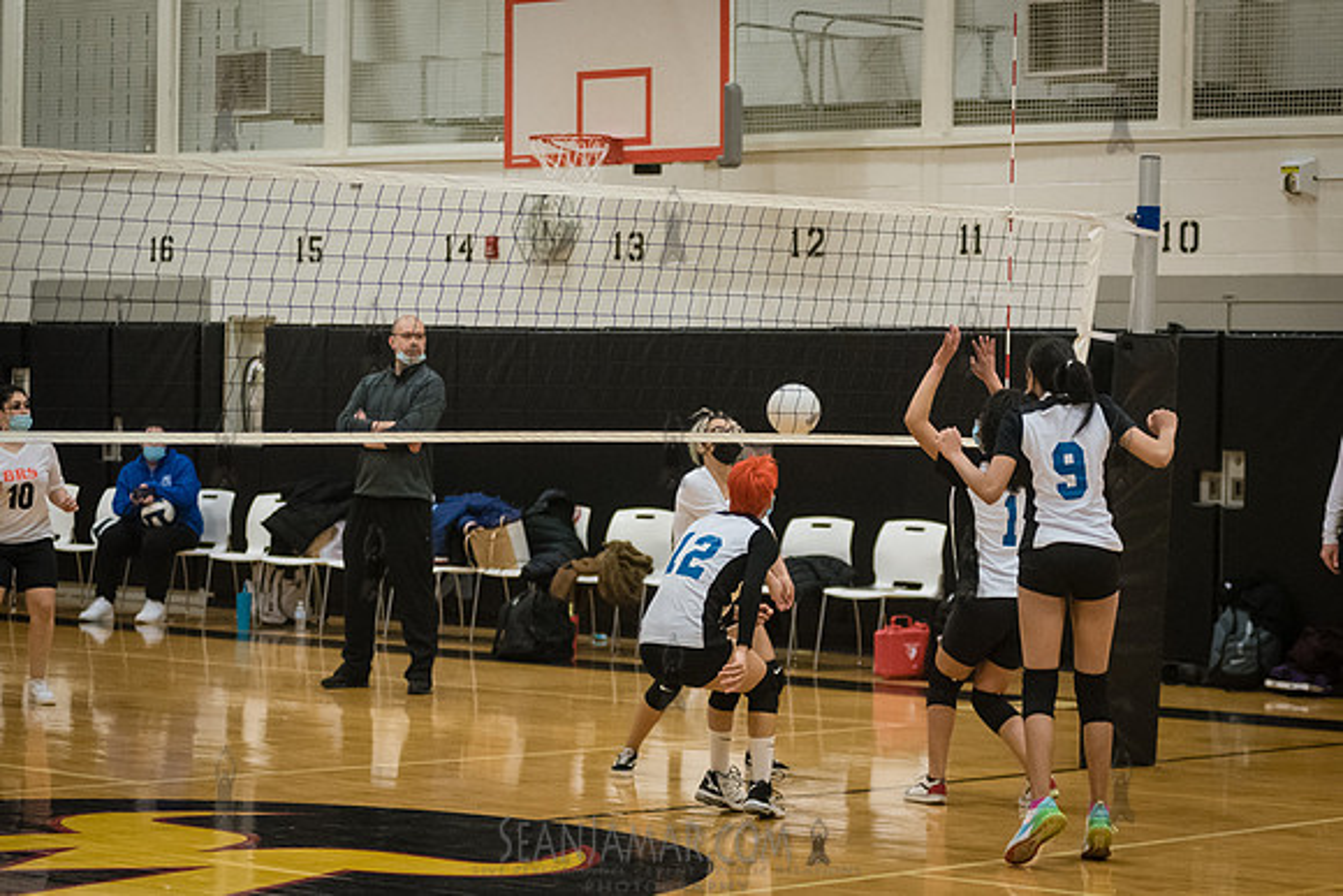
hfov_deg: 18.9
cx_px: 667
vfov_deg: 12.7
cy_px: 423
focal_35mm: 108
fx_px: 4039
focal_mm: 86
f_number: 3.2
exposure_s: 1/400
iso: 5000
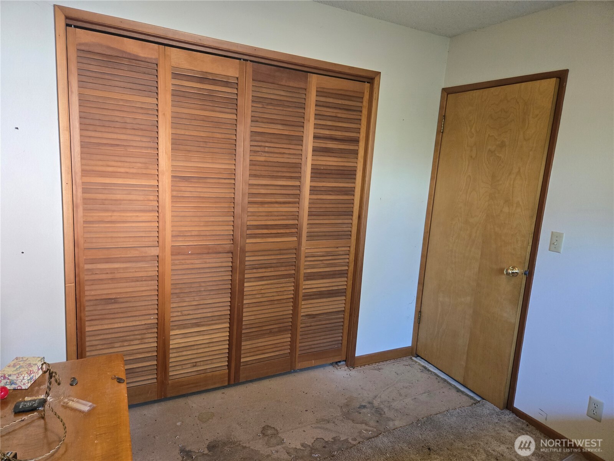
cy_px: 230
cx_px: 307
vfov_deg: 58.9
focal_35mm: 23
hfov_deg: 73.9
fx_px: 408
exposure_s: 1/120
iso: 500
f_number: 1.8
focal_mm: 5.4
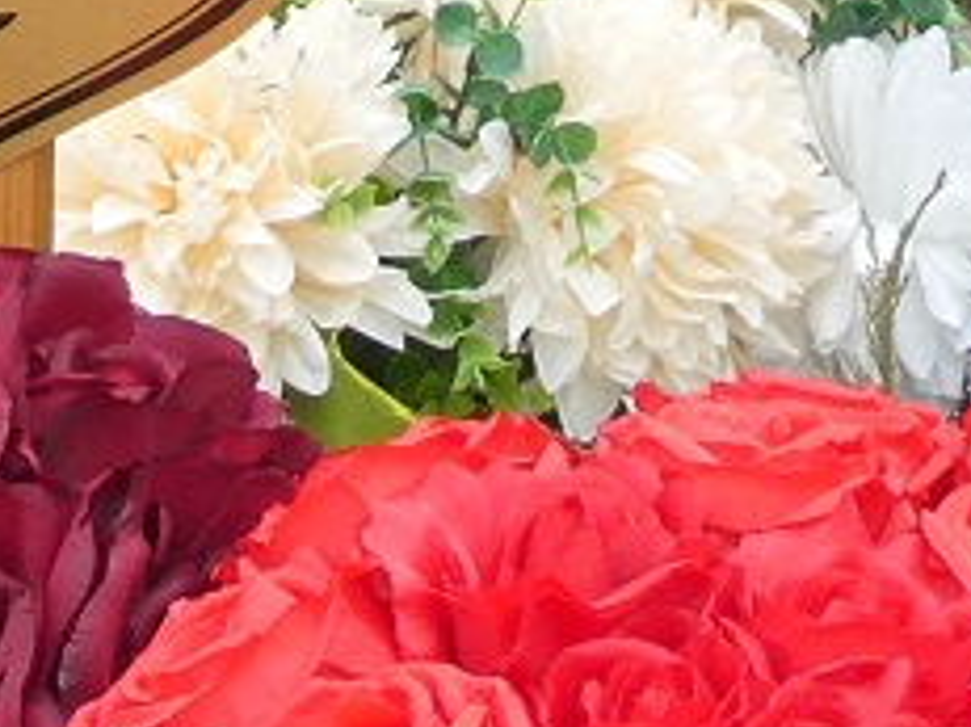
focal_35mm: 395
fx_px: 11074
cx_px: -177
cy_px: -1168
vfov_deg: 3.7
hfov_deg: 5.0
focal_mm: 10.3
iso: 160
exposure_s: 1/60
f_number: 4.2
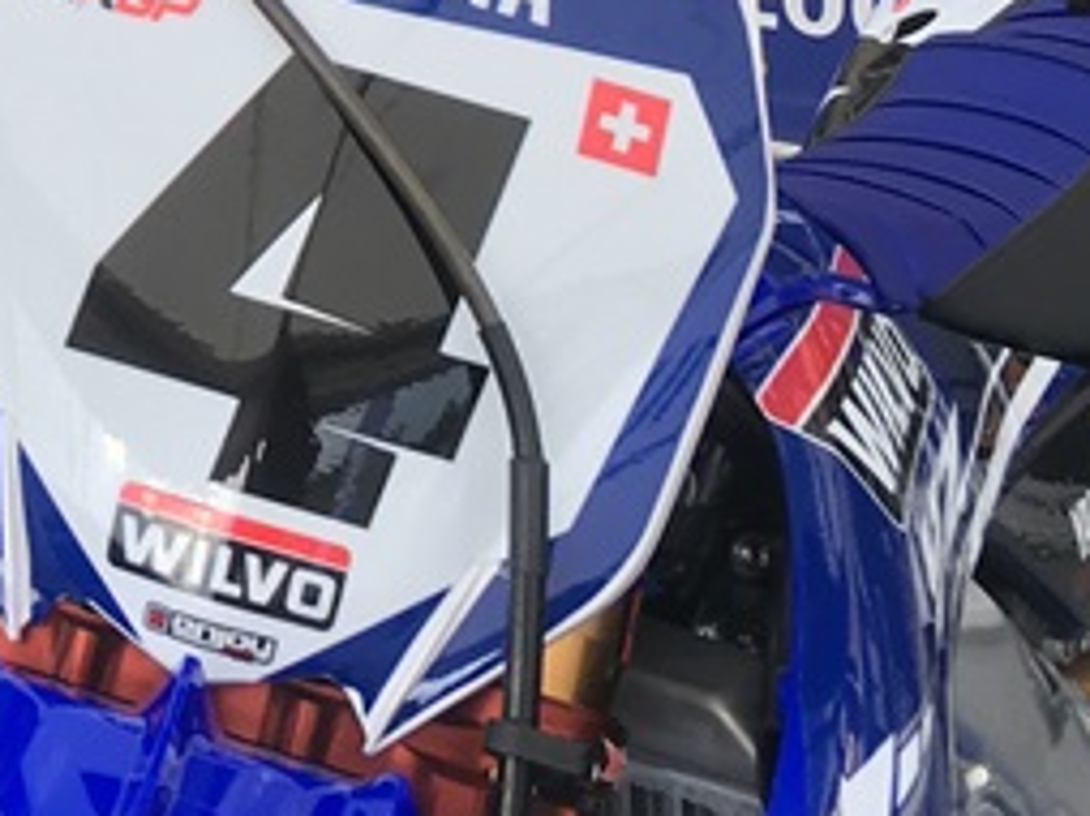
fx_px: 3681
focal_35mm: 117
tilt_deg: -6.0
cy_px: -460
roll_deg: +1.1
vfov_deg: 12.0
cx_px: -433
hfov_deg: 15.8
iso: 25
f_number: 2.2
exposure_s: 1/166
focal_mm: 4.15
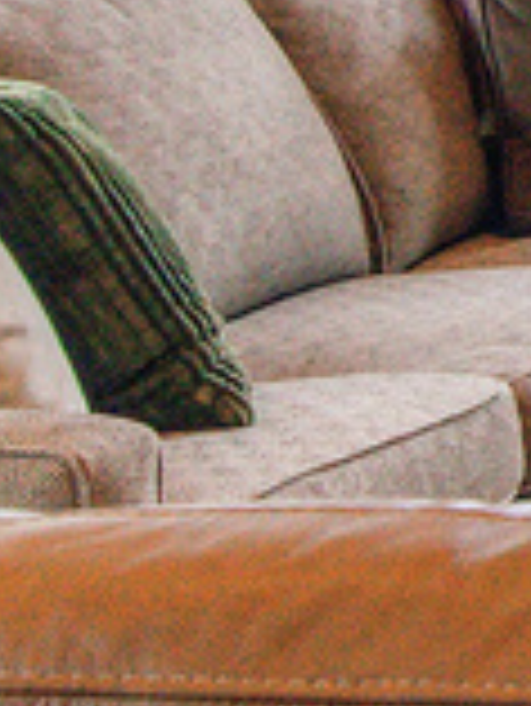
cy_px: -310
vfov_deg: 16.5
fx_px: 2247
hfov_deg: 9.5
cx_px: 1737
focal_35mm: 110
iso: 2500
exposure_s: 1/100
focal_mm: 15
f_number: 10
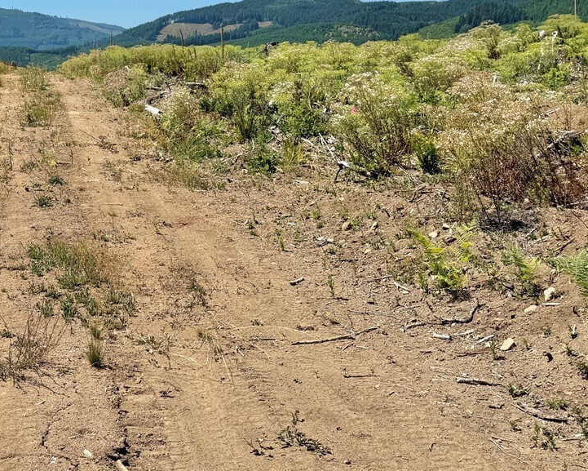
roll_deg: -0.3
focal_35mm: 52
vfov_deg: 28.0
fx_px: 905
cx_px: 47
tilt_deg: -0.2
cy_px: 39
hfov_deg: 33.8
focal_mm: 6.76
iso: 80
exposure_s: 1/5714
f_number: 1.78
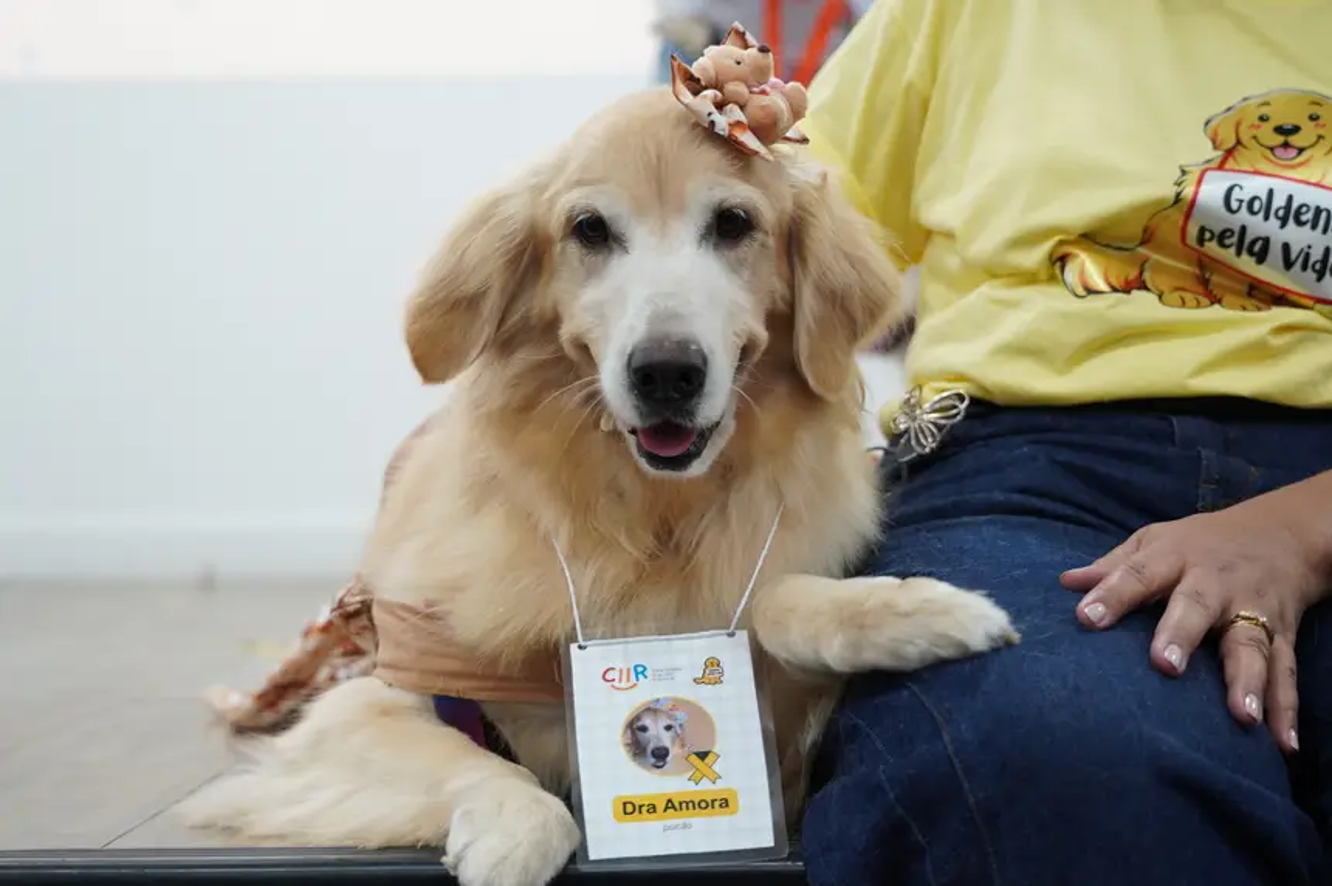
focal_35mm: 67
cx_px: 666
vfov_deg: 20.4
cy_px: 443
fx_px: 2462
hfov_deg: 30.3
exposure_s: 1/160
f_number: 2.8
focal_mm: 44.4
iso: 1600
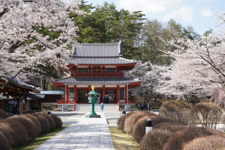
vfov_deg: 21.6
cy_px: 75
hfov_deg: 31.9
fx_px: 394
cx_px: 112
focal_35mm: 63
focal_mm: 63
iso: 100
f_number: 5.6
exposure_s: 1/200
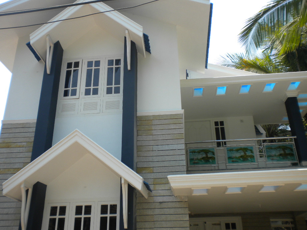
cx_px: 154
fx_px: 310
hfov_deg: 52.6
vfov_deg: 40.7
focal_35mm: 35
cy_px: 115
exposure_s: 1/398
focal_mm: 6.3
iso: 113
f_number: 4.6
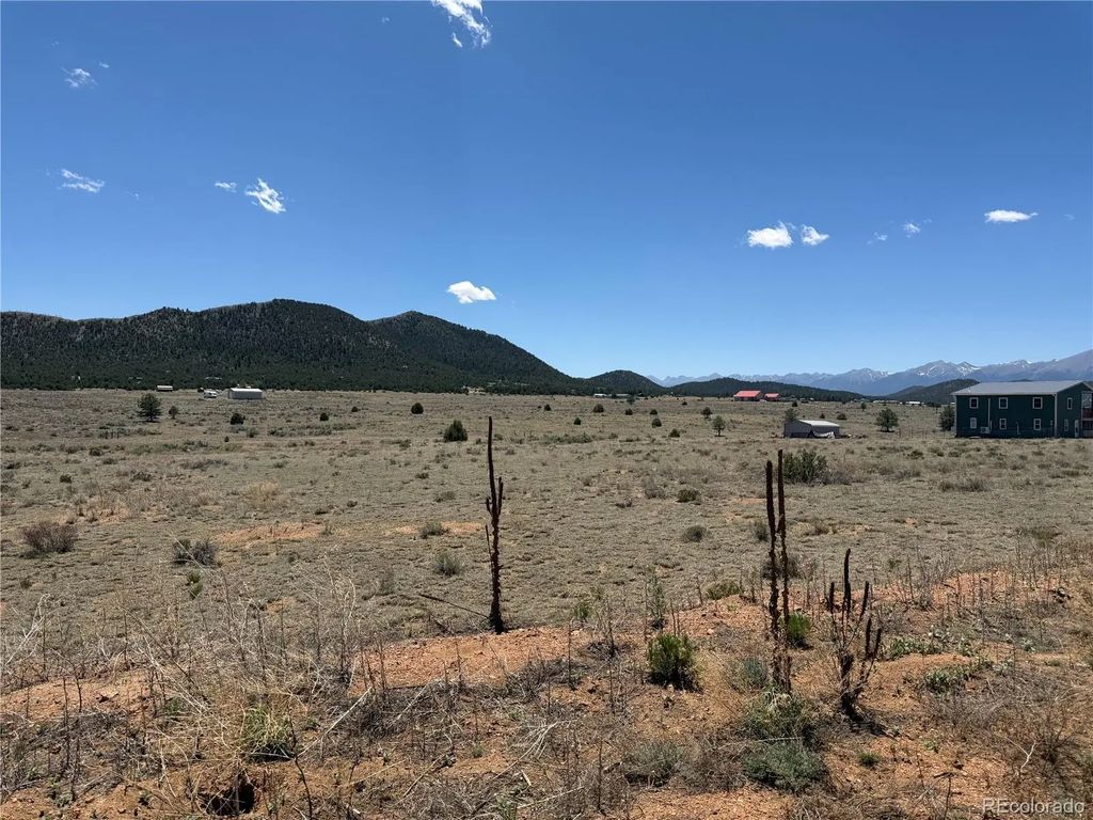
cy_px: 410
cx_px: 546
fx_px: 758
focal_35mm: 24
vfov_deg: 56.8
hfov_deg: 71.6
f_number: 1.78
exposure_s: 1/6711
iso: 80
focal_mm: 6.76
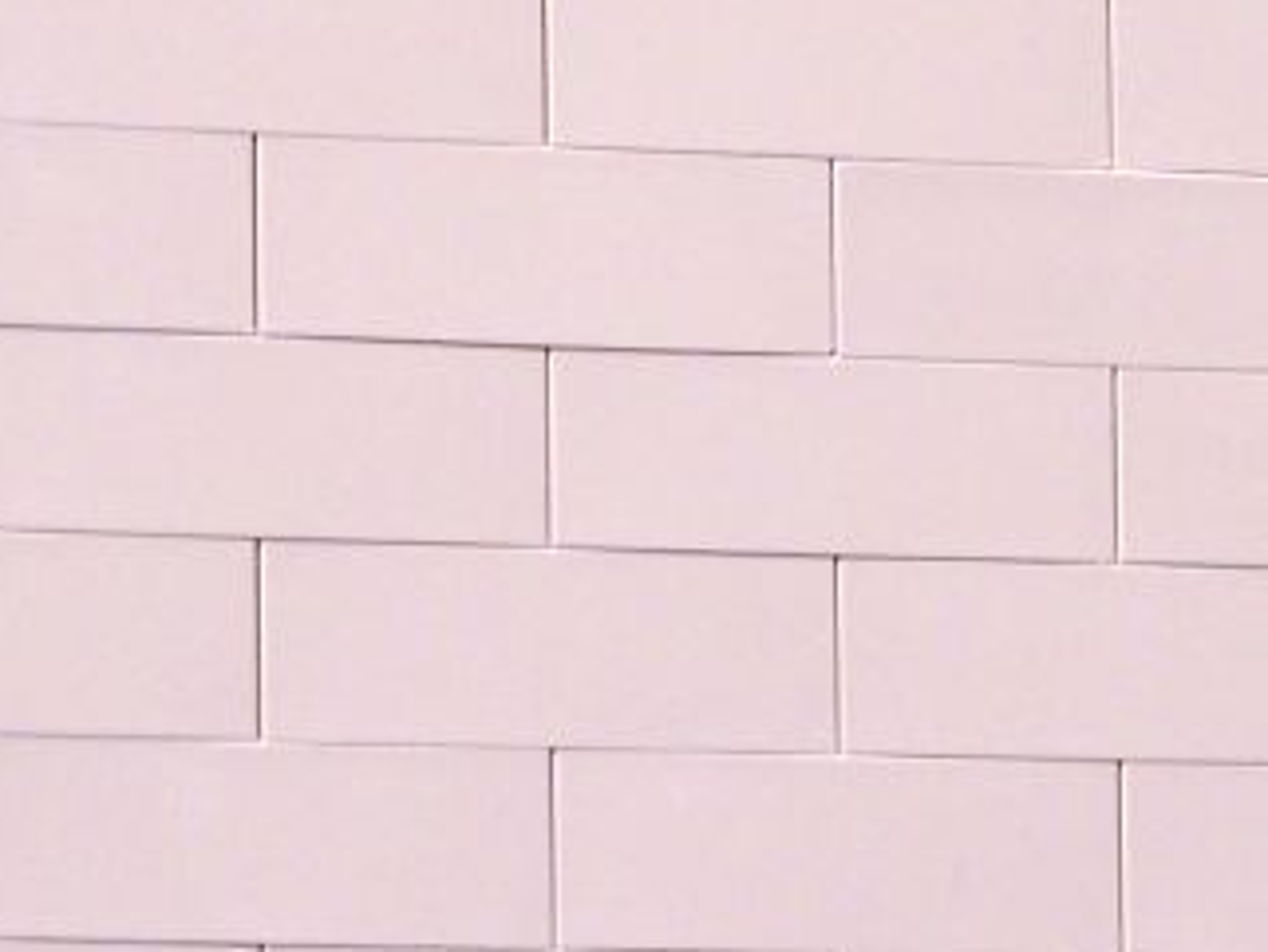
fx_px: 16233
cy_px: -225
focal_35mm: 443
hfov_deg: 4.5
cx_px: 1426
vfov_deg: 3.4
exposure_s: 1/6
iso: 80
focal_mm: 23.1
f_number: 3.2
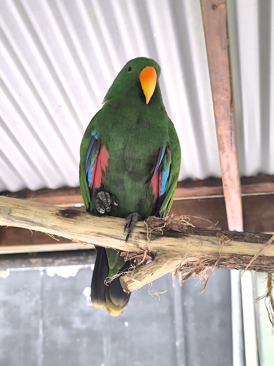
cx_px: 137
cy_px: 183
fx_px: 485
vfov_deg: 41.2
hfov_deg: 31.5
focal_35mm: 46
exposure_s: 1/50
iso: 800
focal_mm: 6.14
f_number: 1.65
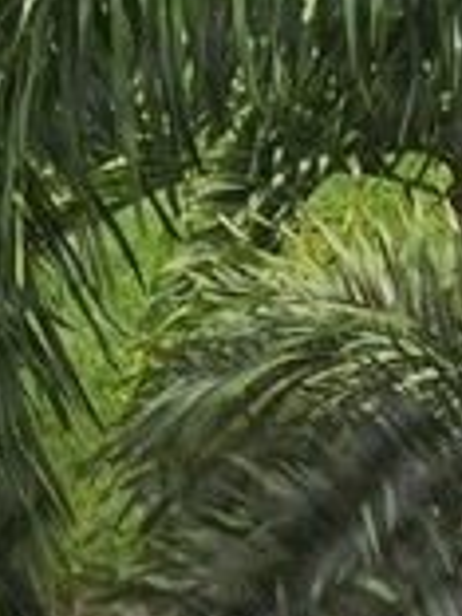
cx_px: 340
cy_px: -1153
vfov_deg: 10.1
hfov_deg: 9.8
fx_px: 2687
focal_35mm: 151
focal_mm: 5.4
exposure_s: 1/820
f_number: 1.8
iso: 20
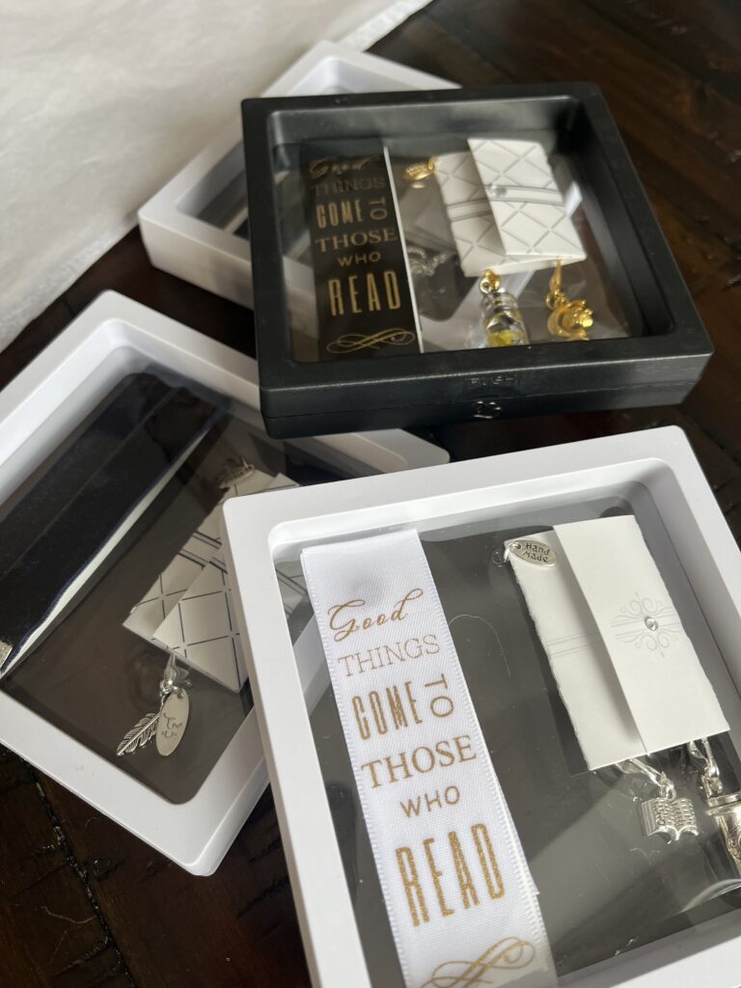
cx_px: 370
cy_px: 494
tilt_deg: -59.9
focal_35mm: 26
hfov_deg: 53.1
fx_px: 742
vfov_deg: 67.3
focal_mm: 5.1
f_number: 1.6
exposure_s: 1/121
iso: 125
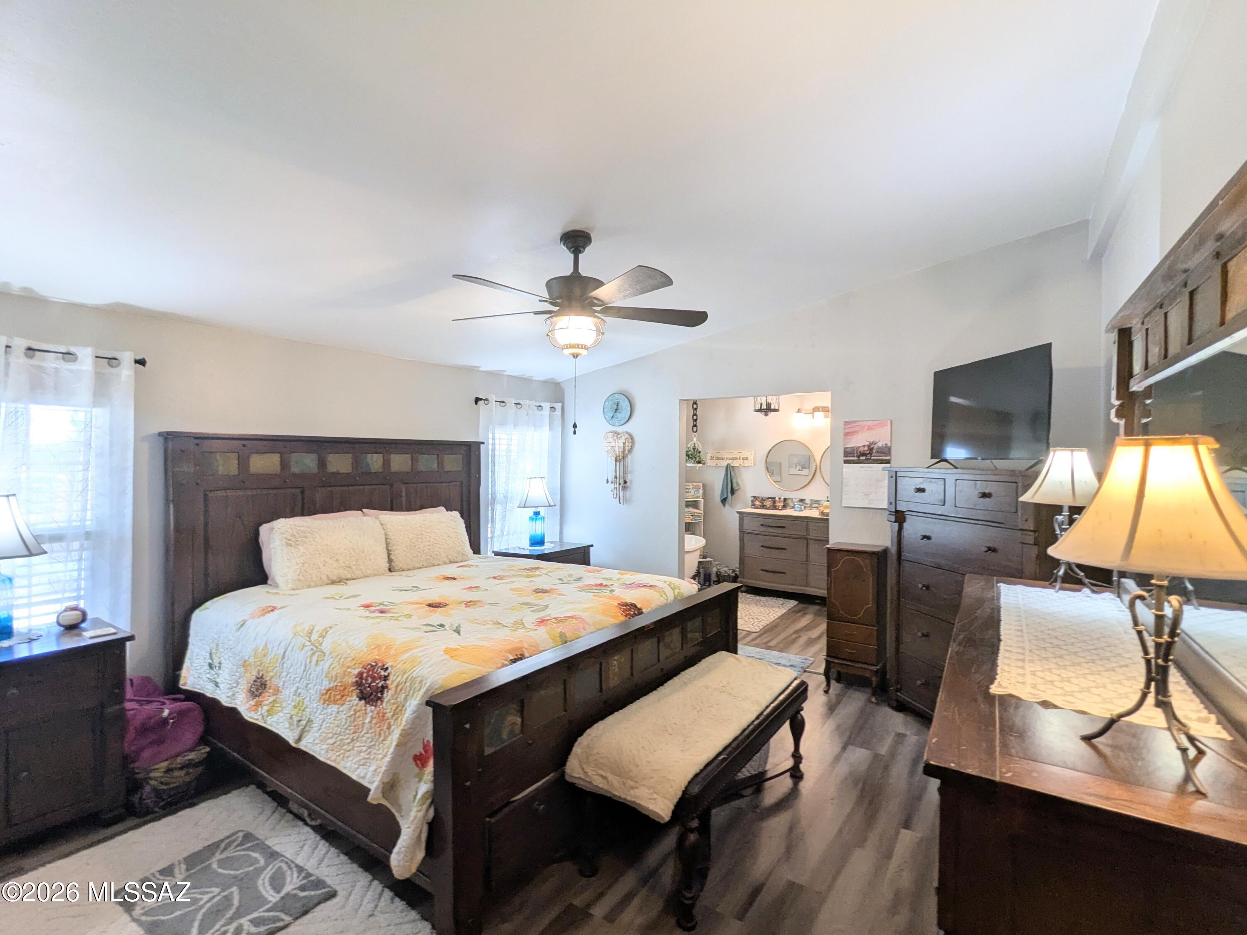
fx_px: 576
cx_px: 624
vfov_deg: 78.1
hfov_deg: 94.5
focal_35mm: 16
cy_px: 468
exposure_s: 1/60
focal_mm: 2.35
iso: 61
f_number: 2.2
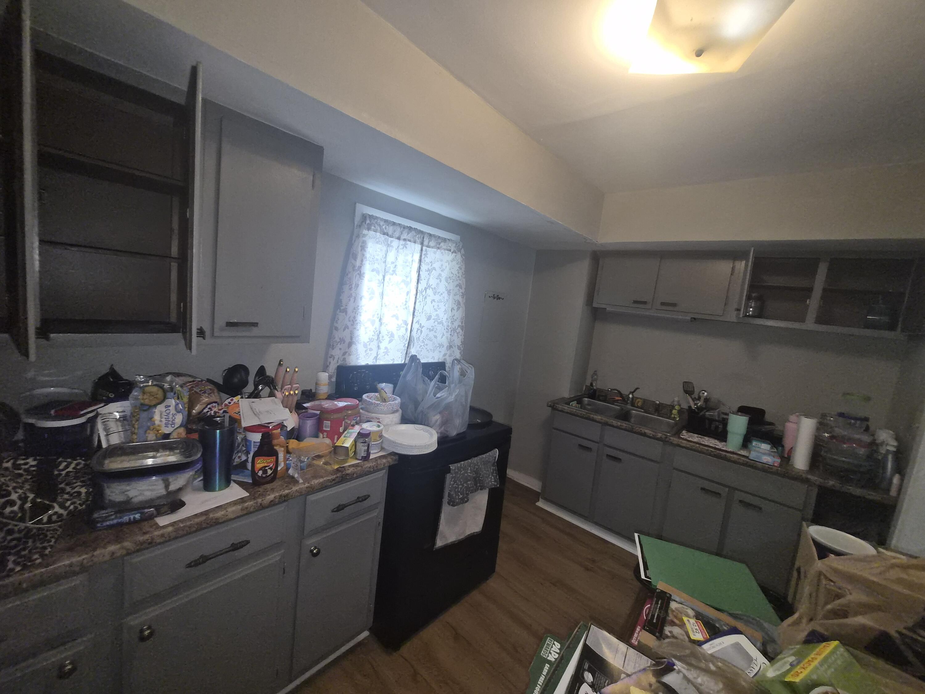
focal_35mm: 13
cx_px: 462
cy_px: 347
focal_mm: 1.7
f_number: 2.2
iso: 160
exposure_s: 1/60
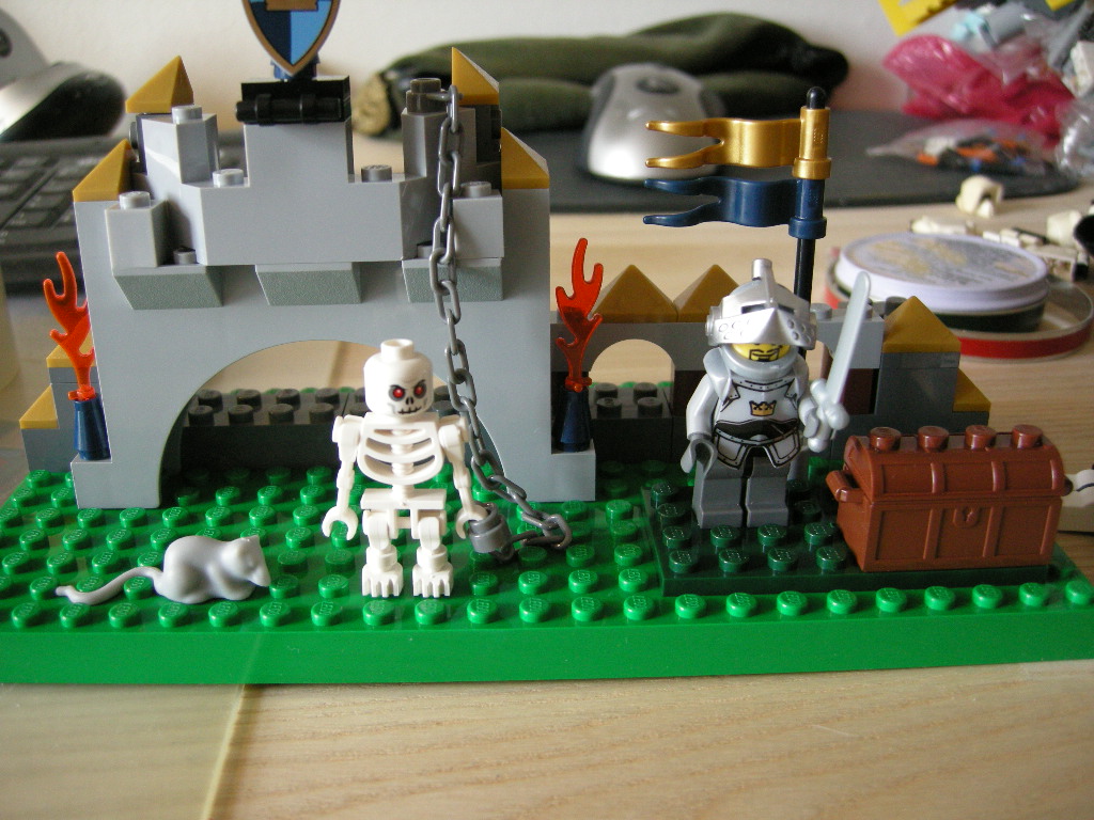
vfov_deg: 39.7
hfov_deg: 51.4
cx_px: 547
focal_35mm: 36
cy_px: 410
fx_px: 1138
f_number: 2.7
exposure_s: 1/54
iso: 280
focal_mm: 7.5
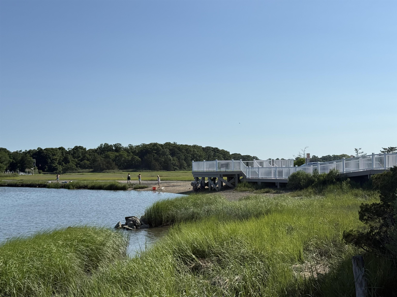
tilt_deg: +1.9
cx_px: 198
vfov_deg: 30.3
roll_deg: +0.4
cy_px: 148
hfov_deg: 39.7
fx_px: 550
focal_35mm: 48
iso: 64
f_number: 1.78
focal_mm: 6.76
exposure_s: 1/8772
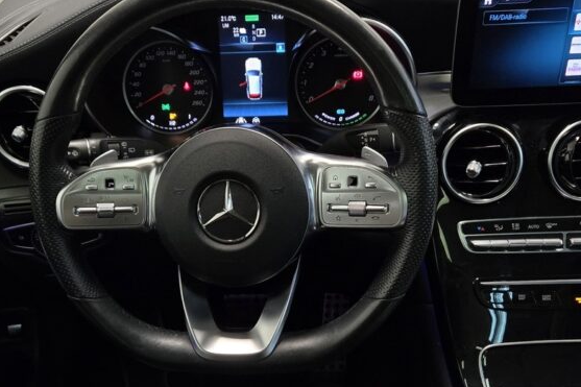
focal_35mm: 44
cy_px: 298
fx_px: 710
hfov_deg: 44.5
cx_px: 281
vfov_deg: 29.9
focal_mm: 5.4
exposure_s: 1/100
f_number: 1.8
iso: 320
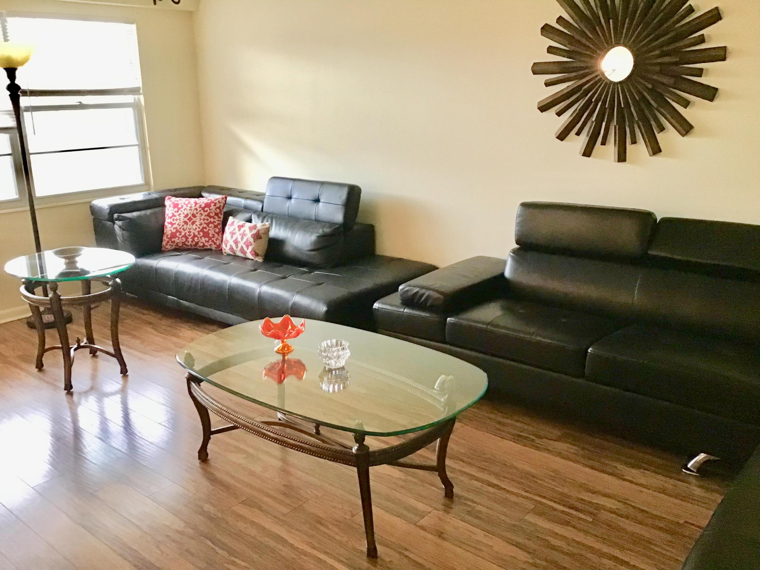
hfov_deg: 58.4
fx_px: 681
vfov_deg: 45.4
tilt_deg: -15.2
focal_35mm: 31
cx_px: 380
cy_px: 285
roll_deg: +0.9
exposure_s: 1/30
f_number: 2.4
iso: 200
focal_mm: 3.3
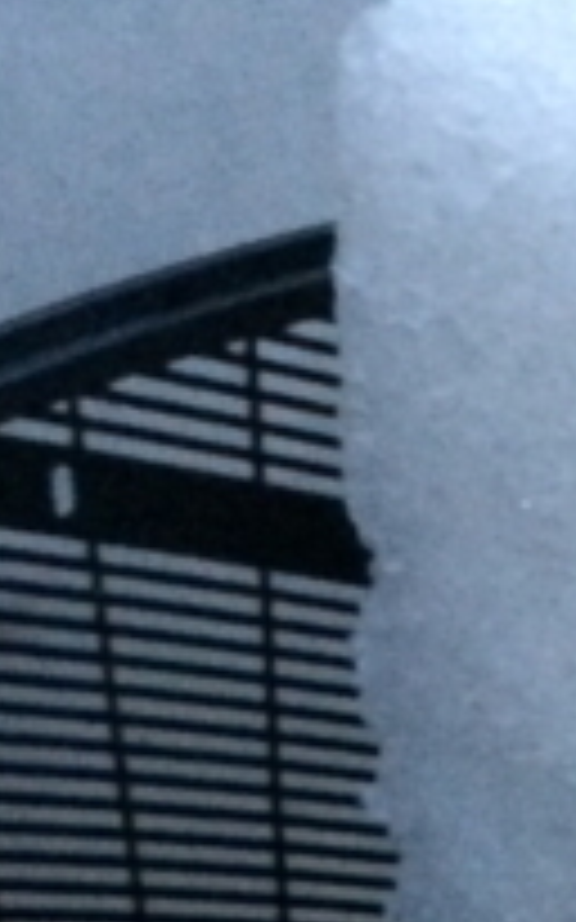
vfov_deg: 16.1
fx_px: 3117
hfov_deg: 10.4
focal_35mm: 124
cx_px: 680
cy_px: 1151
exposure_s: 1/15
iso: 400
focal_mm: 4.12
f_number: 2.2
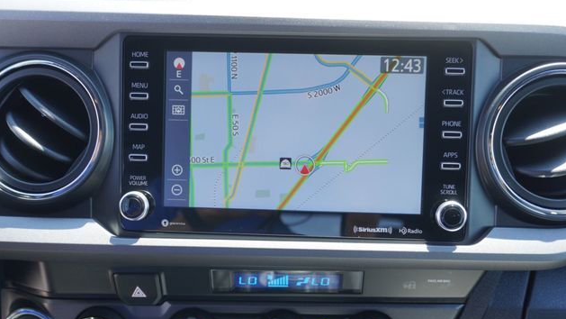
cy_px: 191
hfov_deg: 61.0
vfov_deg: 36.6
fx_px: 480
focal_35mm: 32
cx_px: 286
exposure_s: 1/60
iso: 125
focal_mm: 20
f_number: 4
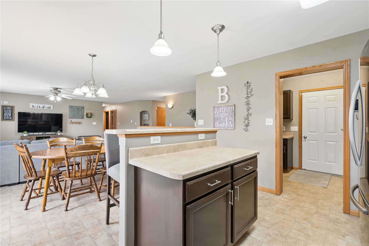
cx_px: 184
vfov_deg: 73.7
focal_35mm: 16
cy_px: 123
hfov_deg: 96.7
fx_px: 164
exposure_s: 1/20
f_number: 8
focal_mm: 16
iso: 400
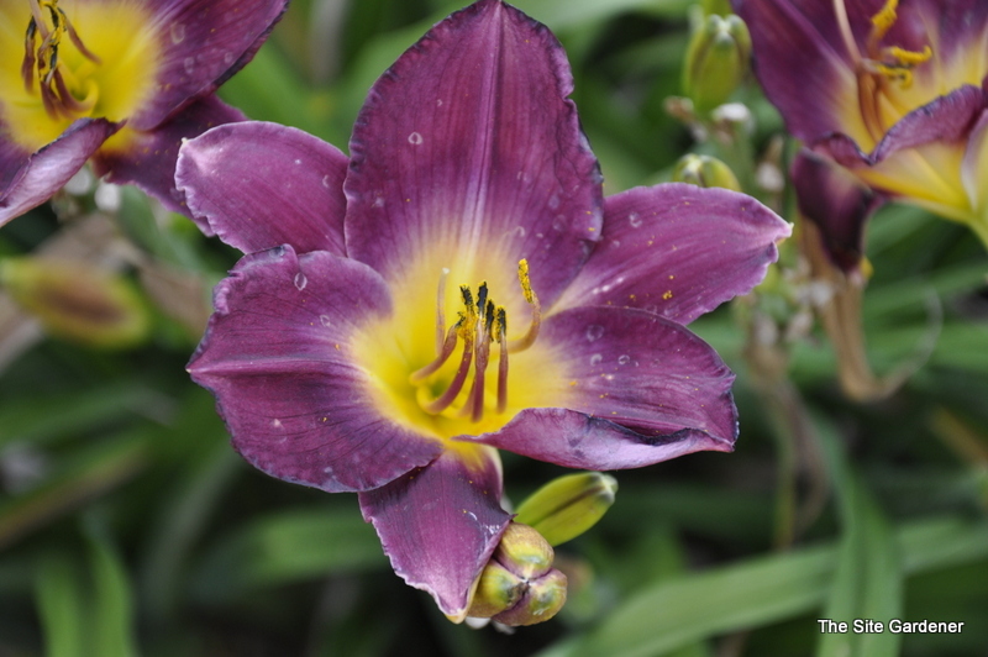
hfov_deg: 15.2
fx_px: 3702
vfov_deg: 10.1
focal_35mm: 135
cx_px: 494
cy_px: 328
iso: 360
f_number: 5.6
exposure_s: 1/125
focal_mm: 90
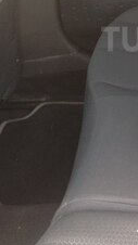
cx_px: 185
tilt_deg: -27.9
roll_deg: +4.9
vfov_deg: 26.2
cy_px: 39
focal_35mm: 79
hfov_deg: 14.6
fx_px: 514
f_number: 2.4
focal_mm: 4.12
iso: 50
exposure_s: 1/24
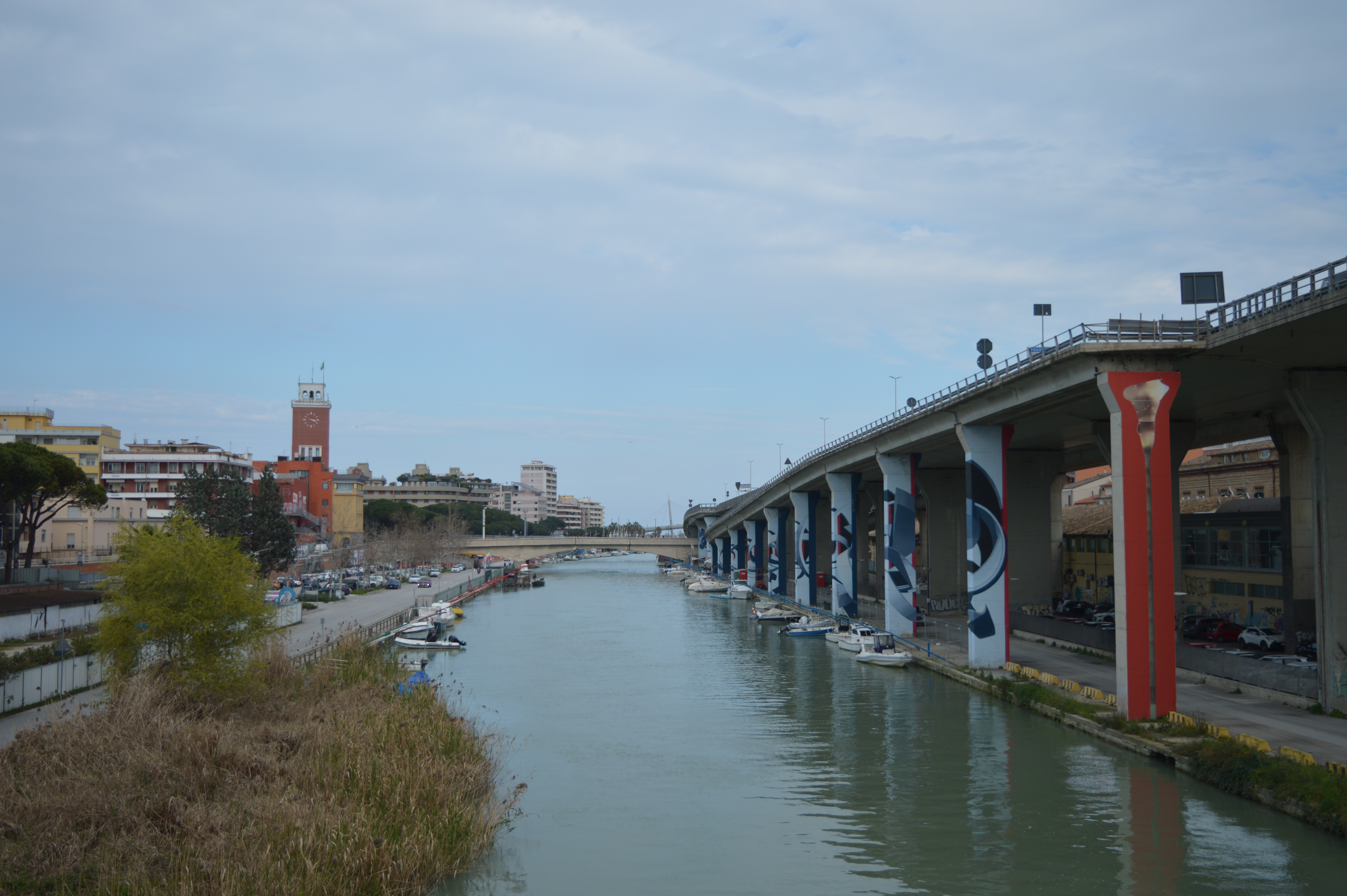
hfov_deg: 53.2
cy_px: 448
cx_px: 674
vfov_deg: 36.8
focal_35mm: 36
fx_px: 1346
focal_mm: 24
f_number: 4
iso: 100
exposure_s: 1/1000
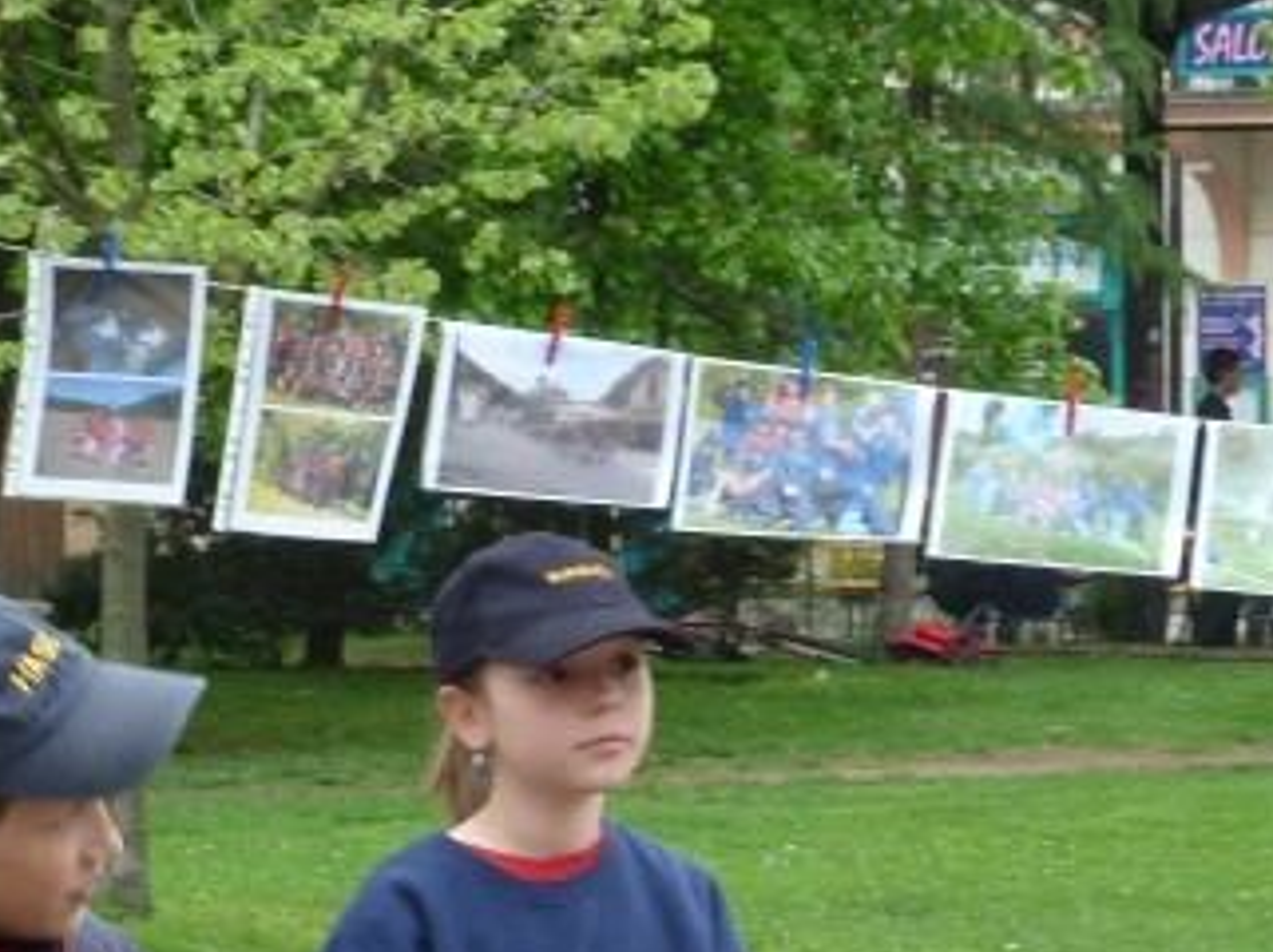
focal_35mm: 214
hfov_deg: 9.3
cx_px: 853
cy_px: 1230
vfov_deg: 6.9
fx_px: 7861
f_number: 4.1
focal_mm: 11
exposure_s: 1/30
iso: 125
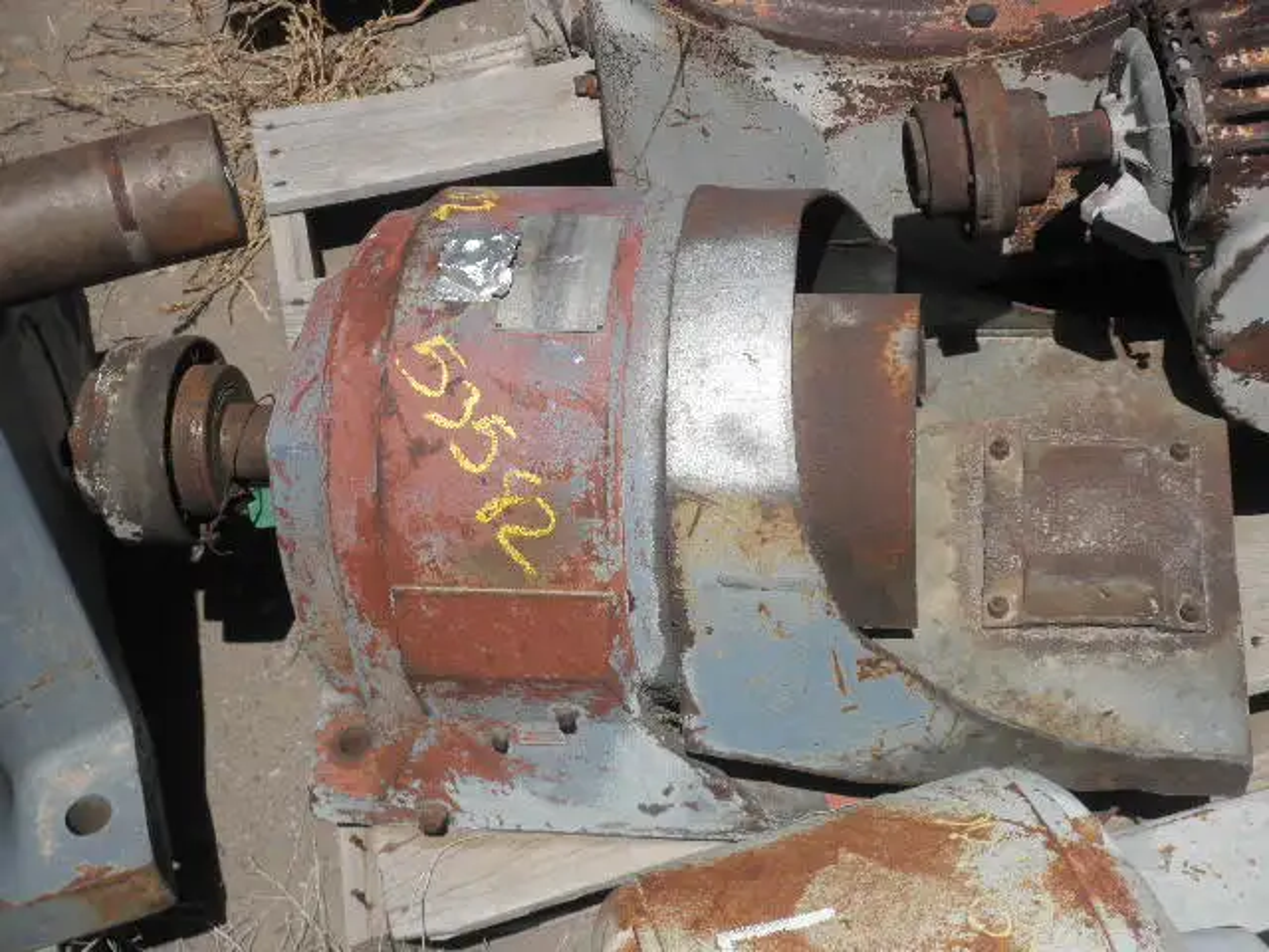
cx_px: 634
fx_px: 2163
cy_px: 476
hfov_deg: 32.7
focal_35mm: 59
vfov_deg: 24.8
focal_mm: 10.5
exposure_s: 1/160
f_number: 10.7
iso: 64
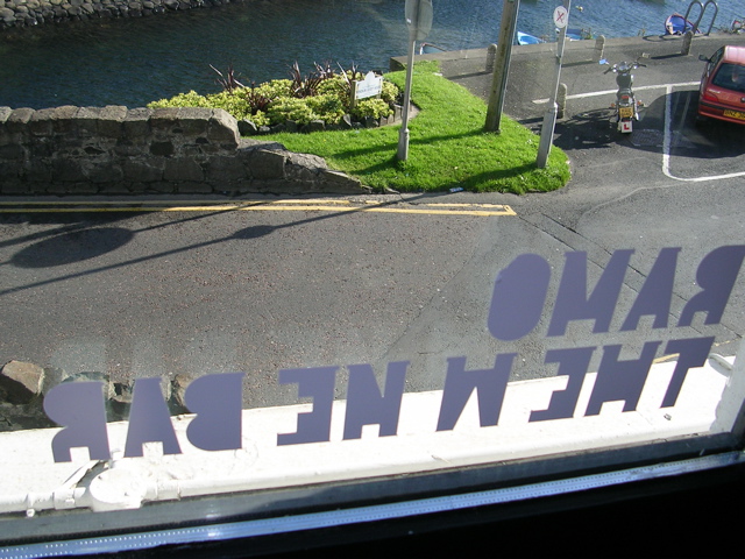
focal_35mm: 38
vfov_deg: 37.7
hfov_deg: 49.0
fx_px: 818
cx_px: 372
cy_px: 280
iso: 50
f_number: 2.8
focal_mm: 5.8
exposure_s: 1/335
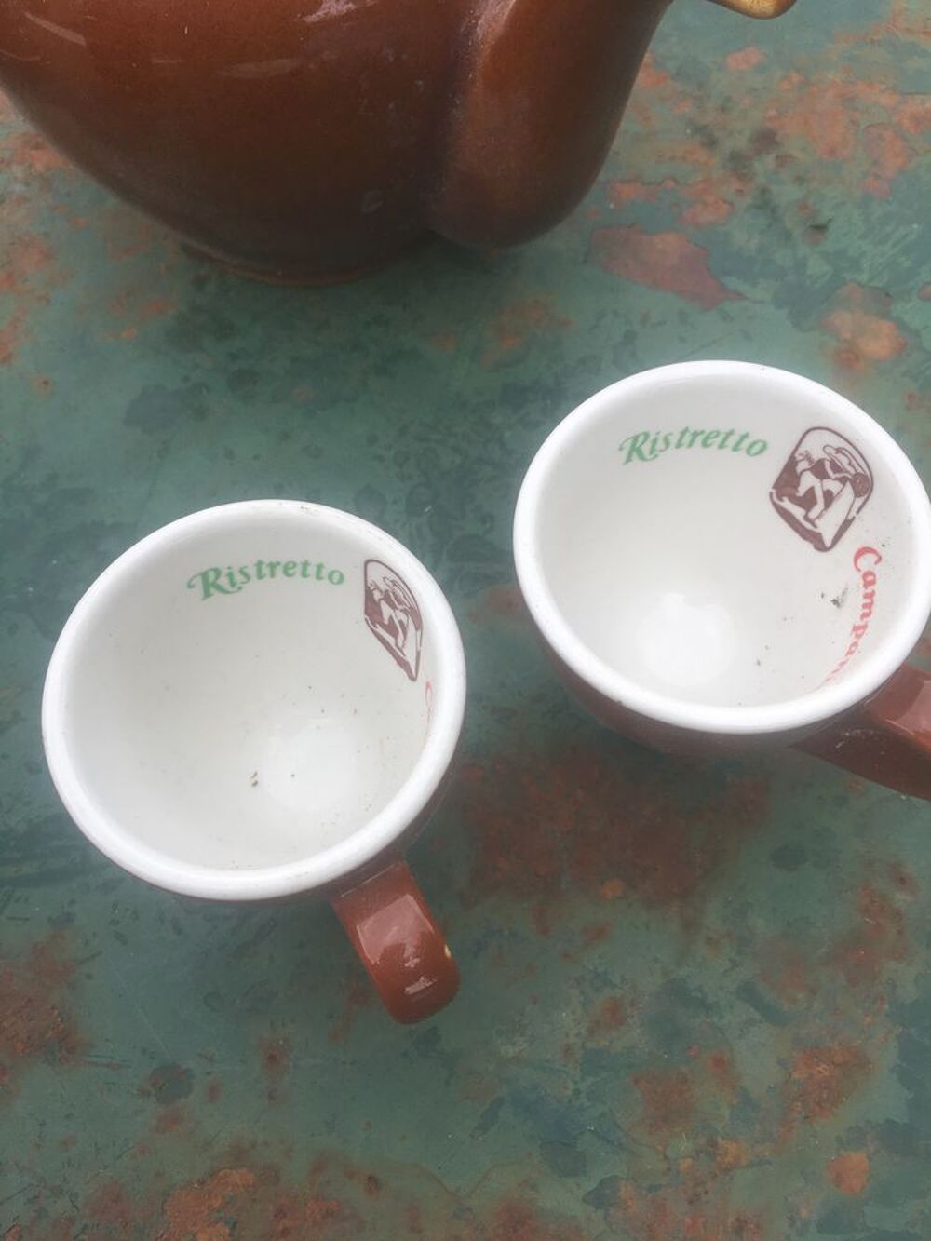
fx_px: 1040
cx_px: 466
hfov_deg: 48.2
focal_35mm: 29
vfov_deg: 61.7
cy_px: 620
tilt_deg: -70.2
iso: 25
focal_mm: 4.15
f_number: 2.2
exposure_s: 1/450
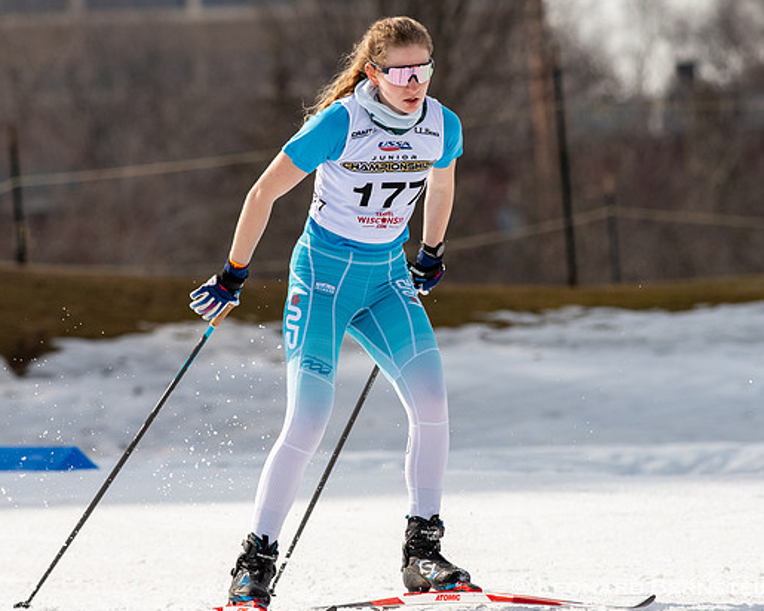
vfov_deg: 2.8
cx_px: 385
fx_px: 12527
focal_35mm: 554
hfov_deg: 3.5
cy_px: 288
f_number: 6.3
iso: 400
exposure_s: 1/2000
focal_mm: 300
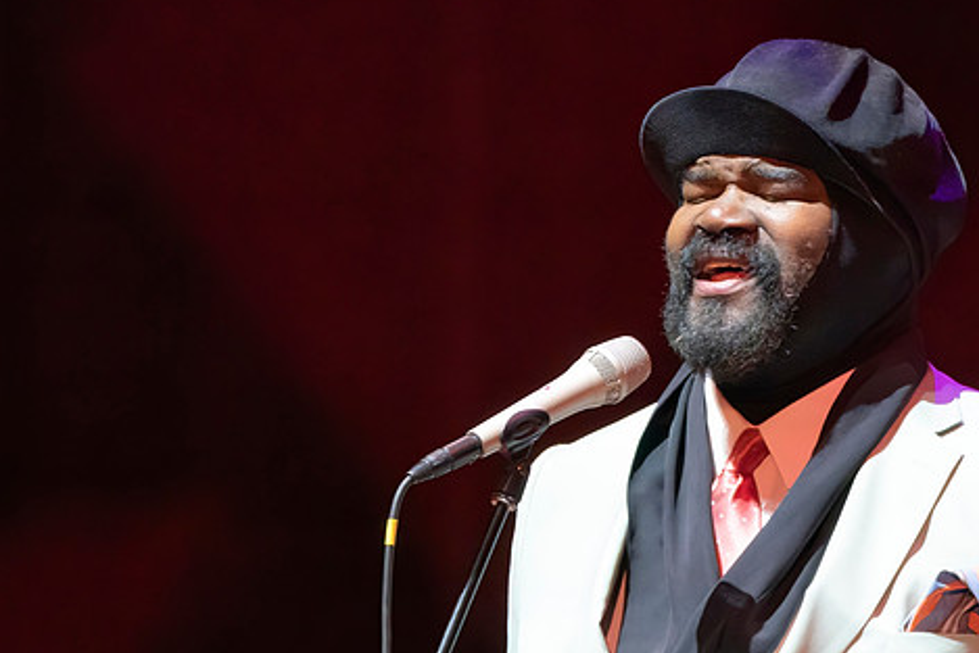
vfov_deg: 1.6
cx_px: 830
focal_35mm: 868
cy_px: 710
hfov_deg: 2.4
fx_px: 23611
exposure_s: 1/320
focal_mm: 370
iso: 5000
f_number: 5.6
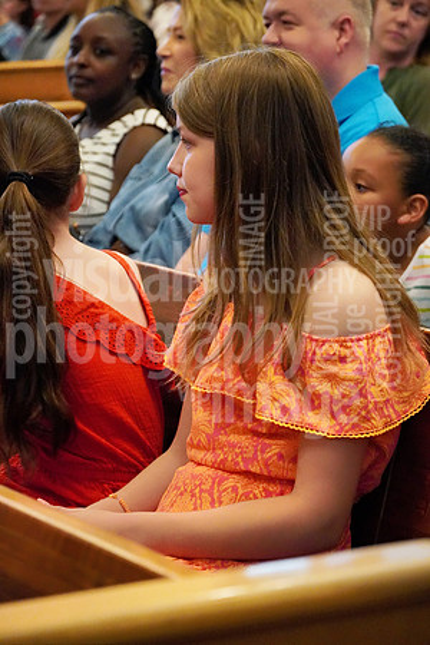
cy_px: 322
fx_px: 2553
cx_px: 215
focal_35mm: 142
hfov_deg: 9.6
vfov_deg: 14.4
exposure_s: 1/125
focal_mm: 95
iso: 8000
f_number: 5.6
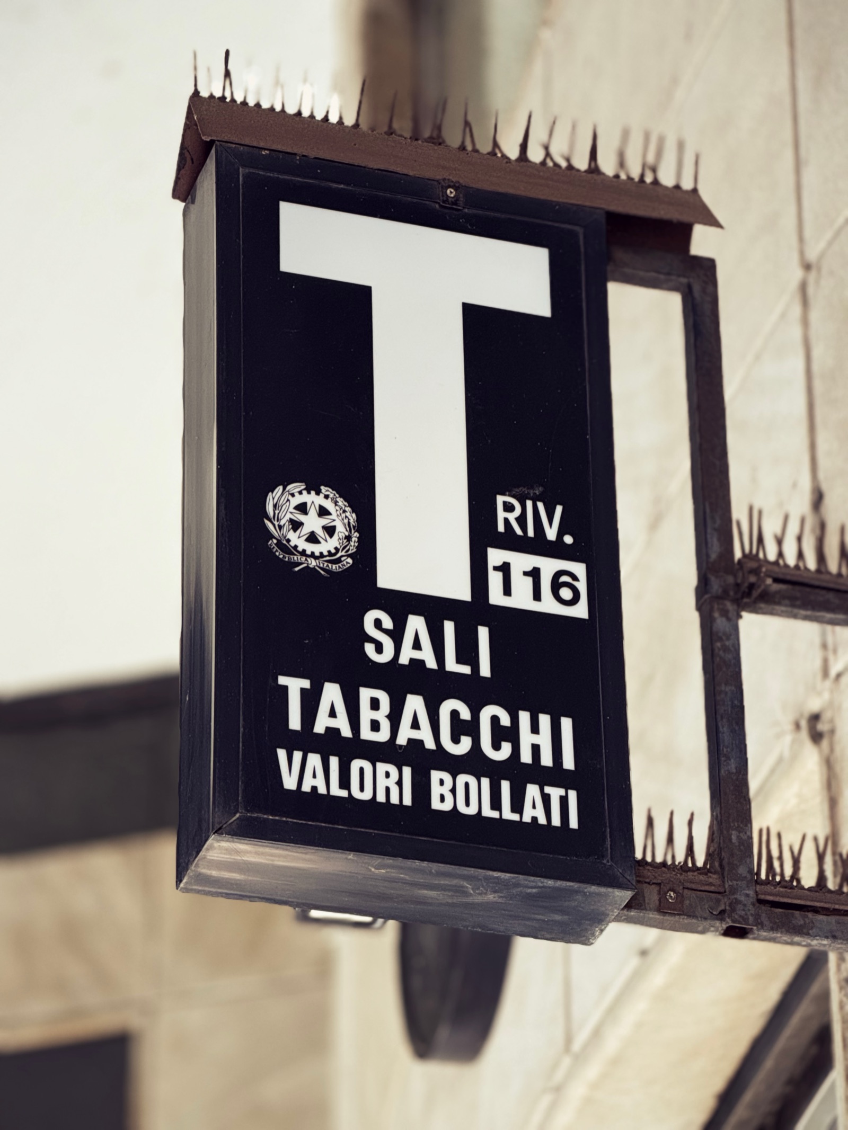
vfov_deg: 19.6
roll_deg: +0.0
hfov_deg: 14.8
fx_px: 3266
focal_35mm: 100
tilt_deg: +30.3
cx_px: 424
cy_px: 565
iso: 100
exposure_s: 1/100
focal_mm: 16.89
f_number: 2.8
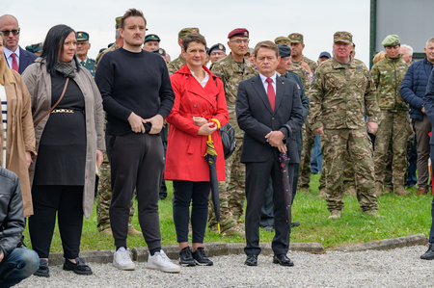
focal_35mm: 140
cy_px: 144
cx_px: 217
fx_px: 1686
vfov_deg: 9.8
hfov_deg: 14.7
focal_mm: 140
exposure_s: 1/1000
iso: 800
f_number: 7.1
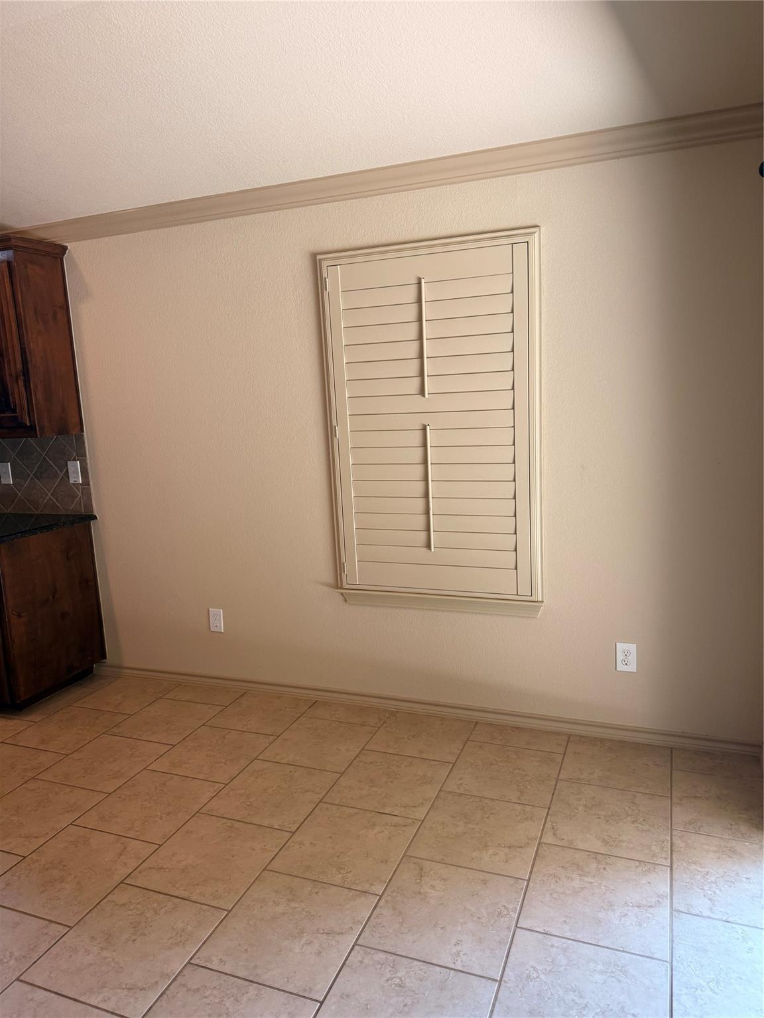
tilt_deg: -8.5
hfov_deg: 56.8
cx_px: 382
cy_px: 509
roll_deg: +2.4
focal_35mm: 24
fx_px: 706
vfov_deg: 71.6
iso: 160
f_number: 1.78
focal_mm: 6.76
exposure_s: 1/120
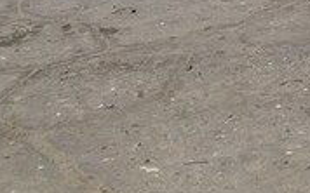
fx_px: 1030
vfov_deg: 9.9
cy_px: -192
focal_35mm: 122
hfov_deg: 16.3
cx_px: 394
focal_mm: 3.3
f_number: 2.2
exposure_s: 1/2613
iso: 40
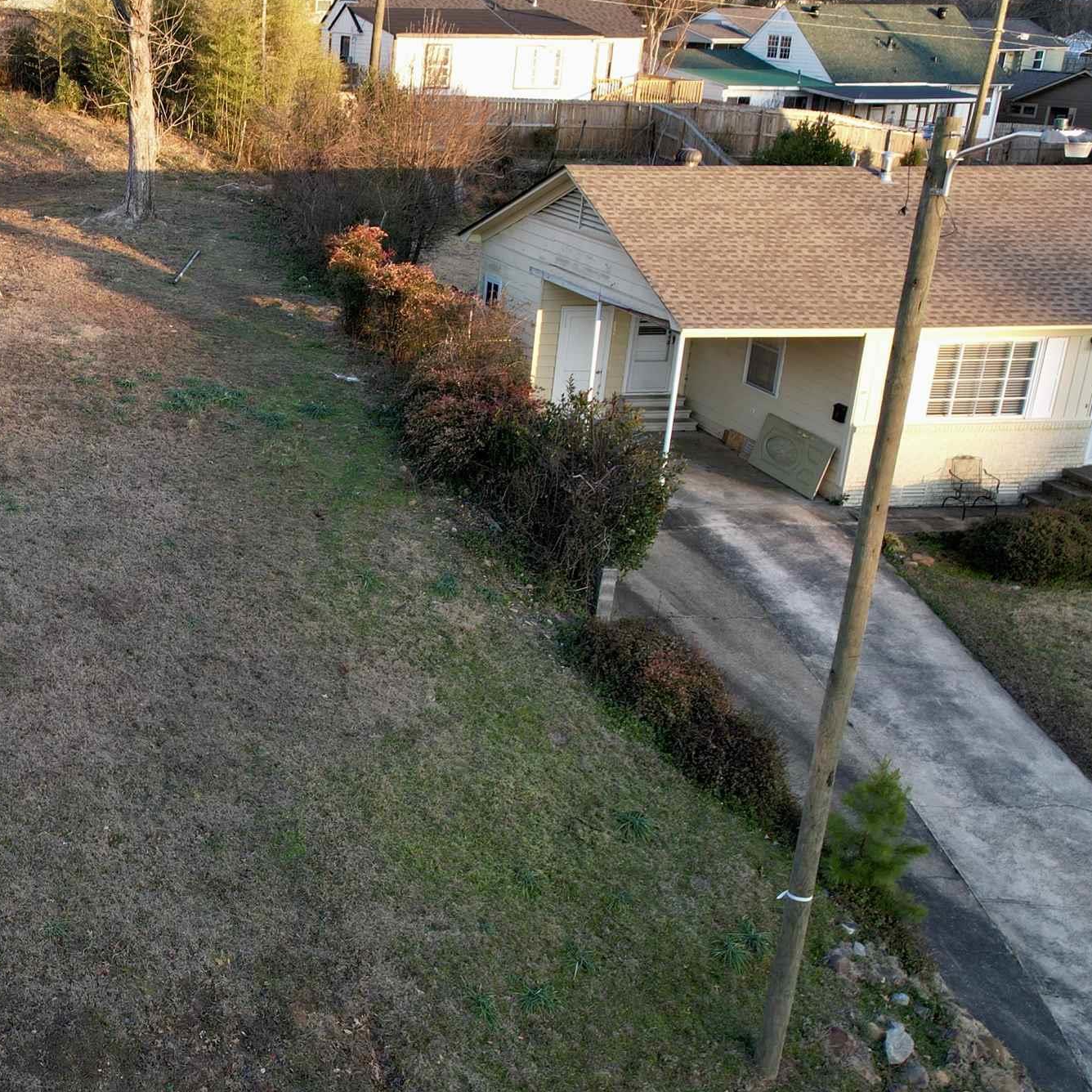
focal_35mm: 43
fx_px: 1535
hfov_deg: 35.5
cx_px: 5
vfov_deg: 39.2
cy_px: 530
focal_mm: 8.38
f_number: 2.8
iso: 100
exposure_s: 1/180
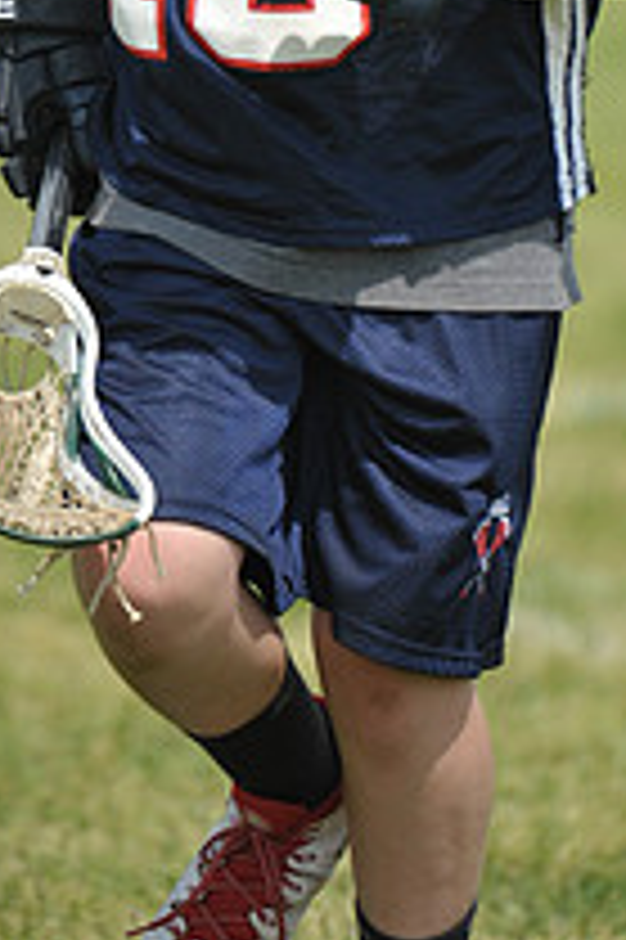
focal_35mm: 999
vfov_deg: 2.1
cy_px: -351
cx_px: 302
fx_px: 26098
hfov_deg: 1.4
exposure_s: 1/3200
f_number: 4
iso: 640
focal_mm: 360
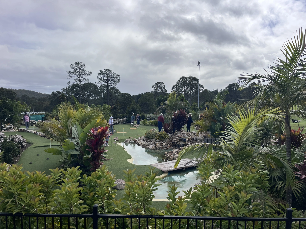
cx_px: 153
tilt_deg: -3.2
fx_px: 230
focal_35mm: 26
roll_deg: +0.3
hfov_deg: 67.3
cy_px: 114
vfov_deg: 53.1
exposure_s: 1/7353
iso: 50
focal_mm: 5.1
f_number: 1.6
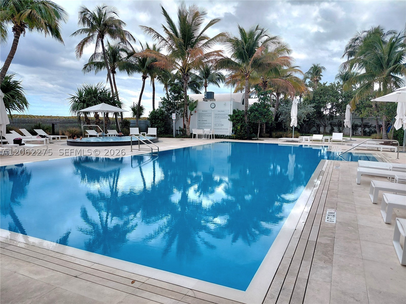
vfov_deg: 54.9
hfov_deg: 69.4
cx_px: 203
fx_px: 293
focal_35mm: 25
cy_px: 152
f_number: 1.8
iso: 50
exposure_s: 1/2000
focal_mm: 4.69
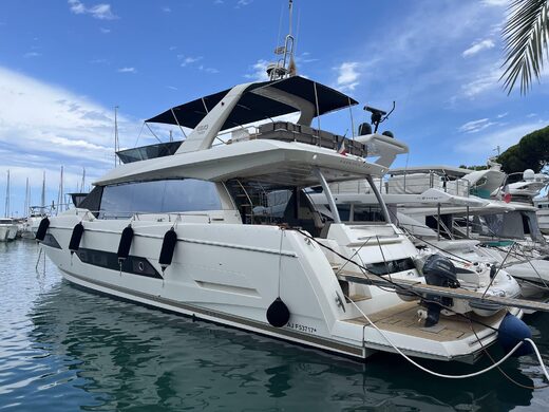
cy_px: 206
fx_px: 412
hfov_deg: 67.3
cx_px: 274
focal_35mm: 26
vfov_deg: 53.1
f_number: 1.6
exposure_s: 1/3413
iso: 50
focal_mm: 5.1
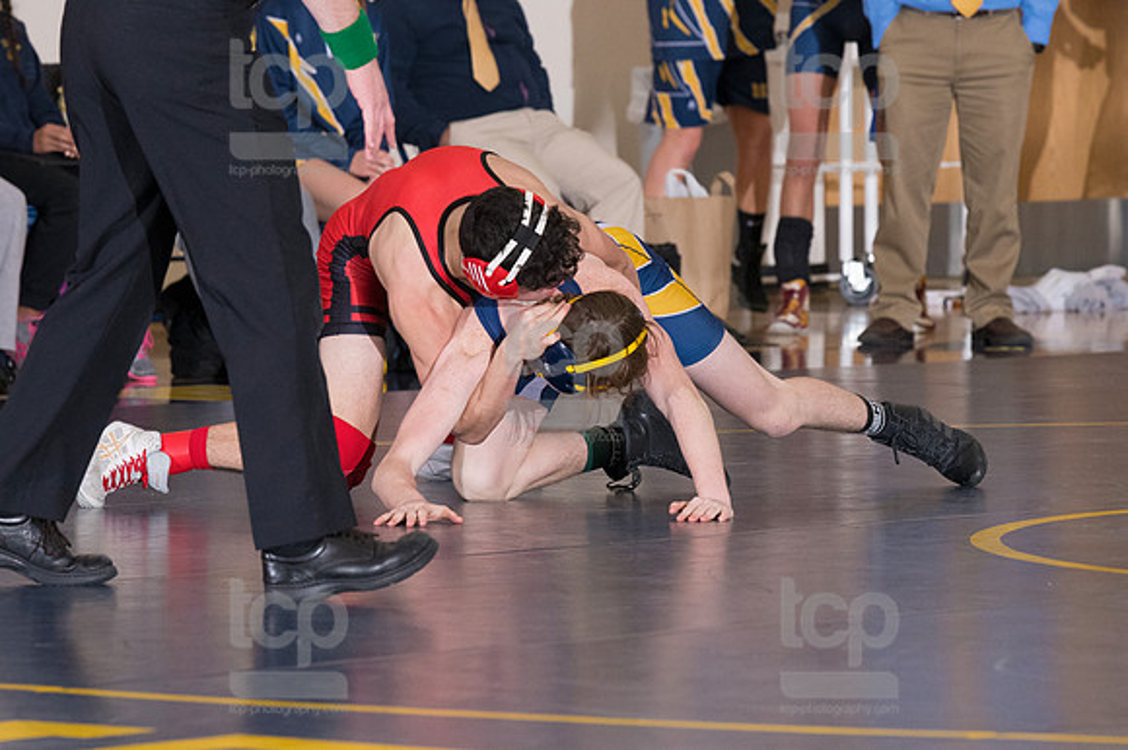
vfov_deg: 4.6
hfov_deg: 6.9
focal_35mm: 300
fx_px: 9394
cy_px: 375
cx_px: 564
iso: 2000
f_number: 5.6
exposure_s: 1/250
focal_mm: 200
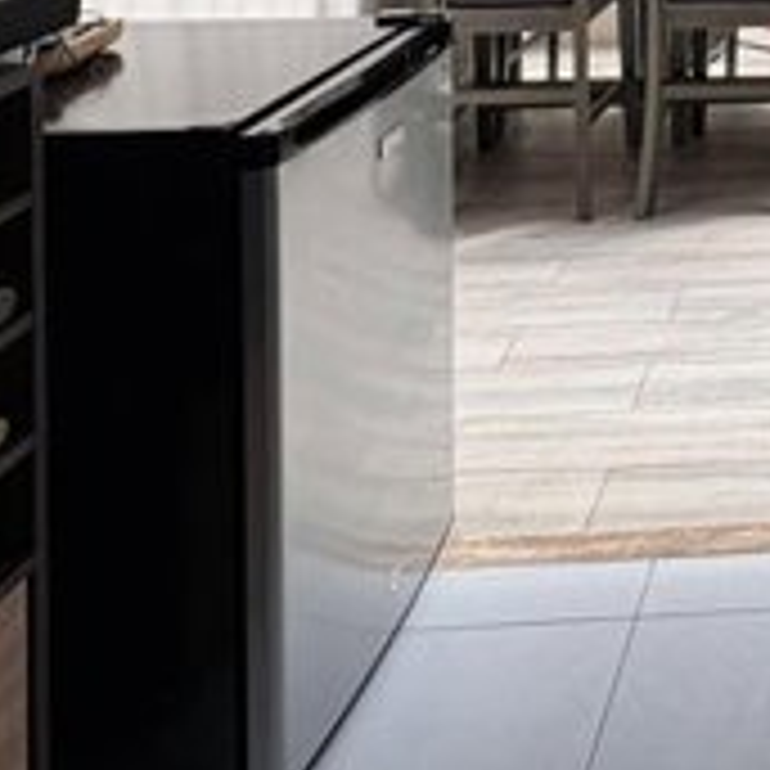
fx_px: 1158
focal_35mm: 46
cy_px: -279
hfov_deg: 29.1
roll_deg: -0.4
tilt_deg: -1.6
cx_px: 1027
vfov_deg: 28.6
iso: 40
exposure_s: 1/220
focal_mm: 2.22
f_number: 2.2
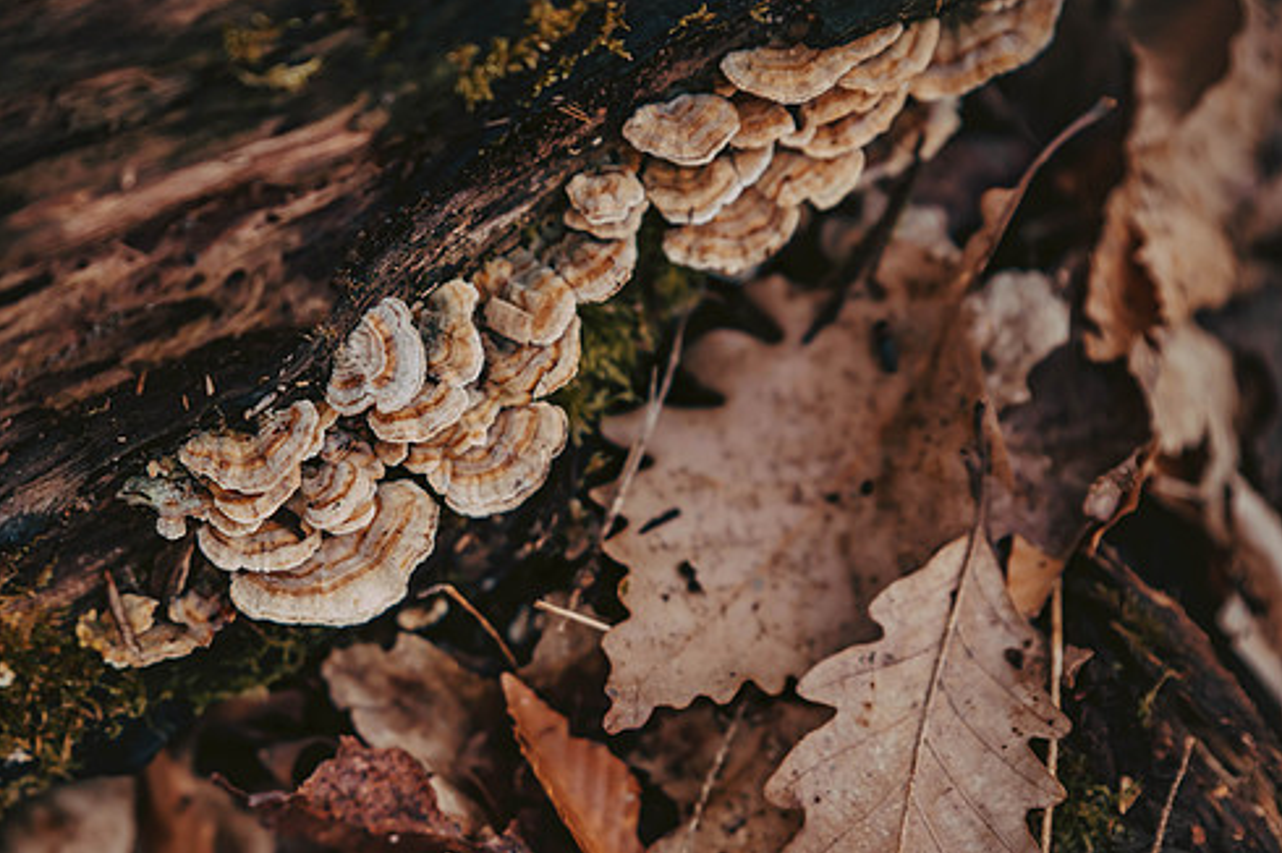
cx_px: 526
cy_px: 480
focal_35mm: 237
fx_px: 8434
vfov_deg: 5.8
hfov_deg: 8.7
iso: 250
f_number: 2.8
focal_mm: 200
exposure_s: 1/400
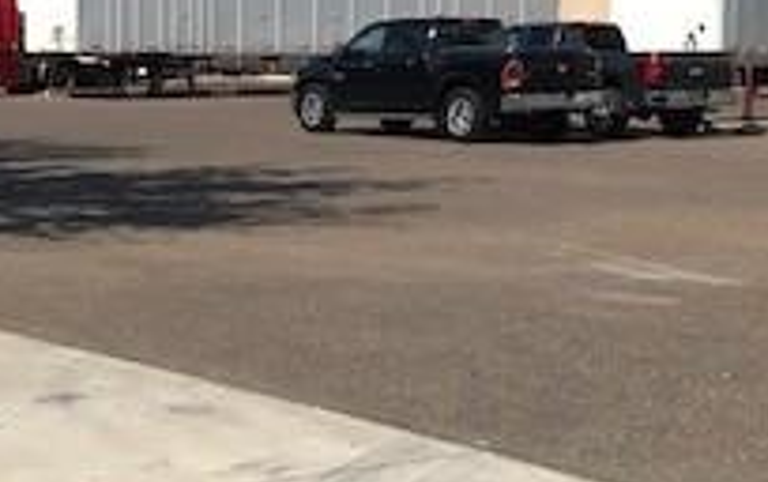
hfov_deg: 22.1
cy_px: 192
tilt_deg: -3.7
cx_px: 200
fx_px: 1949
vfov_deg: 14.1
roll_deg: +0.0
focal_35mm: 93
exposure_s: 1/4367
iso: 20
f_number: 1.8
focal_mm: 3.99
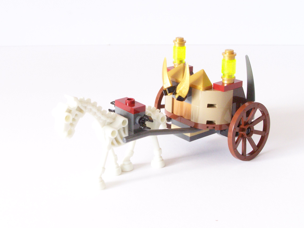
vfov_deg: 24.8
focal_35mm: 59
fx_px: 518
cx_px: 152
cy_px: 114
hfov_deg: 32.7
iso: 400
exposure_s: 1/6
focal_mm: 9.8
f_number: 6.3
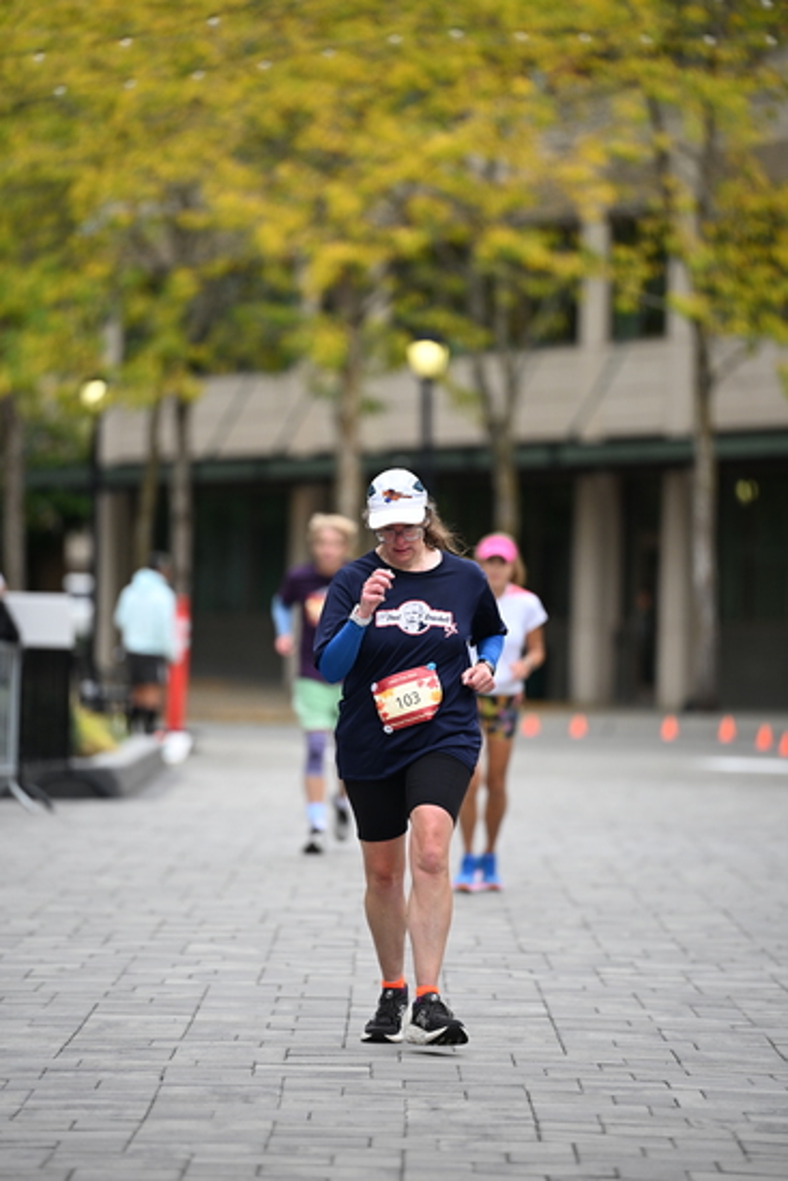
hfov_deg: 6.9
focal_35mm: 200
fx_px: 6562
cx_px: 394
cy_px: 590
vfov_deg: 10.3
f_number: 2.8
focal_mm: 200
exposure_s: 1/2500
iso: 640
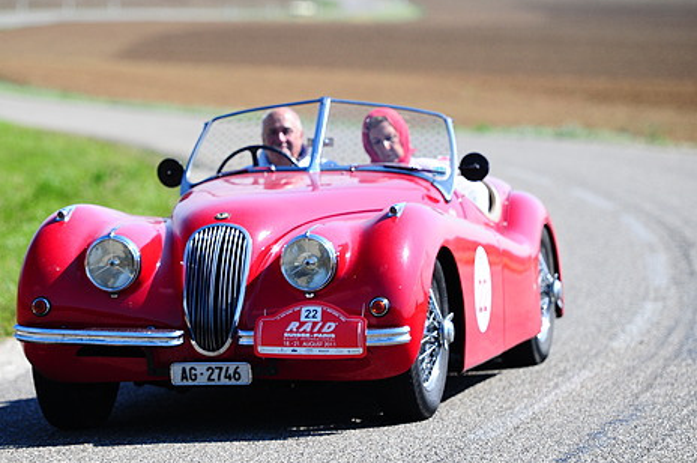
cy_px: 196
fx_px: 4002
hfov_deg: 10.0
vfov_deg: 6.6
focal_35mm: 207
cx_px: 306
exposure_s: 1/2500
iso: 640
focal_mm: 160
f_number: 2.8
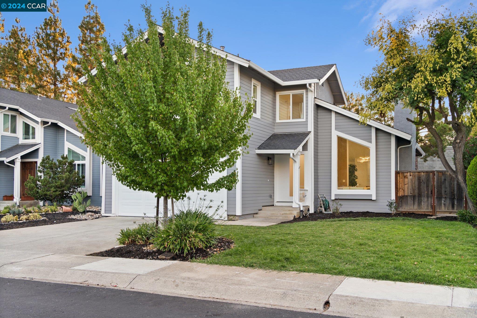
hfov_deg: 57.2
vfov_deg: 40.0
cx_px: 238
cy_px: 159
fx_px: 437
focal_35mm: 33
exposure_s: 1/2
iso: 100
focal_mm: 33
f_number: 9
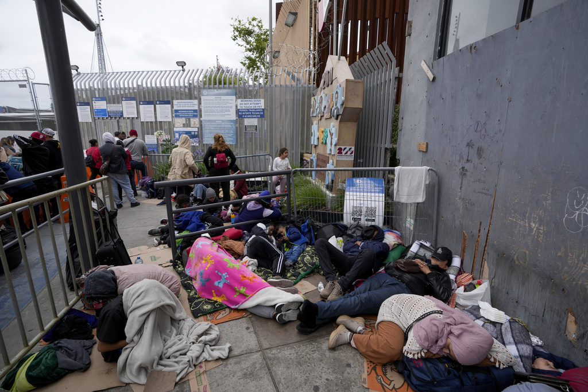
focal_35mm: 16
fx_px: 261
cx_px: 294
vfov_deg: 73.8
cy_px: 196
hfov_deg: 96.7
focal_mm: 16
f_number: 5.6
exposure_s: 1/640
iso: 250
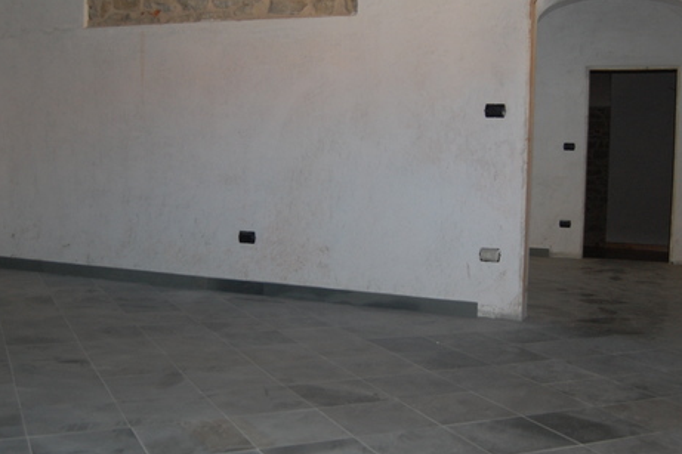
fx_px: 833
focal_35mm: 44
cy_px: 200
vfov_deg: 30.5
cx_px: 330
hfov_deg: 44.5
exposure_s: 1/60
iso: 400
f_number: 3.5
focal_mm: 18
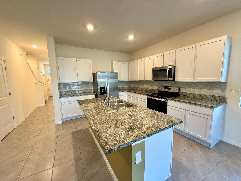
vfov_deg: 85.7
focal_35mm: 14
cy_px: 90
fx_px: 97
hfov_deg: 102.1
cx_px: 120
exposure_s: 1/60
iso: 250
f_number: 2.2
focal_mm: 2.22
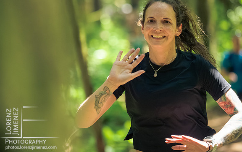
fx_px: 1998
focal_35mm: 303
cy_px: 61
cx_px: 121
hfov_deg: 6.9
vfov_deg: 4.3
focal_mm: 142
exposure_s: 1/800
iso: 5000
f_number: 2.8
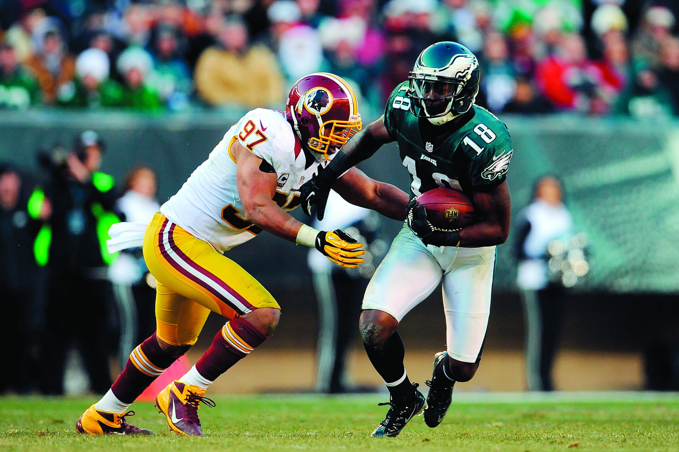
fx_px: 11308
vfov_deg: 2.3
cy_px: 226
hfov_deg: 3.4
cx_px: 340
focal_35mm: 600
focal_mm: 600
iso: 2000
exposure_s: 1/1600
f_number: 4.5
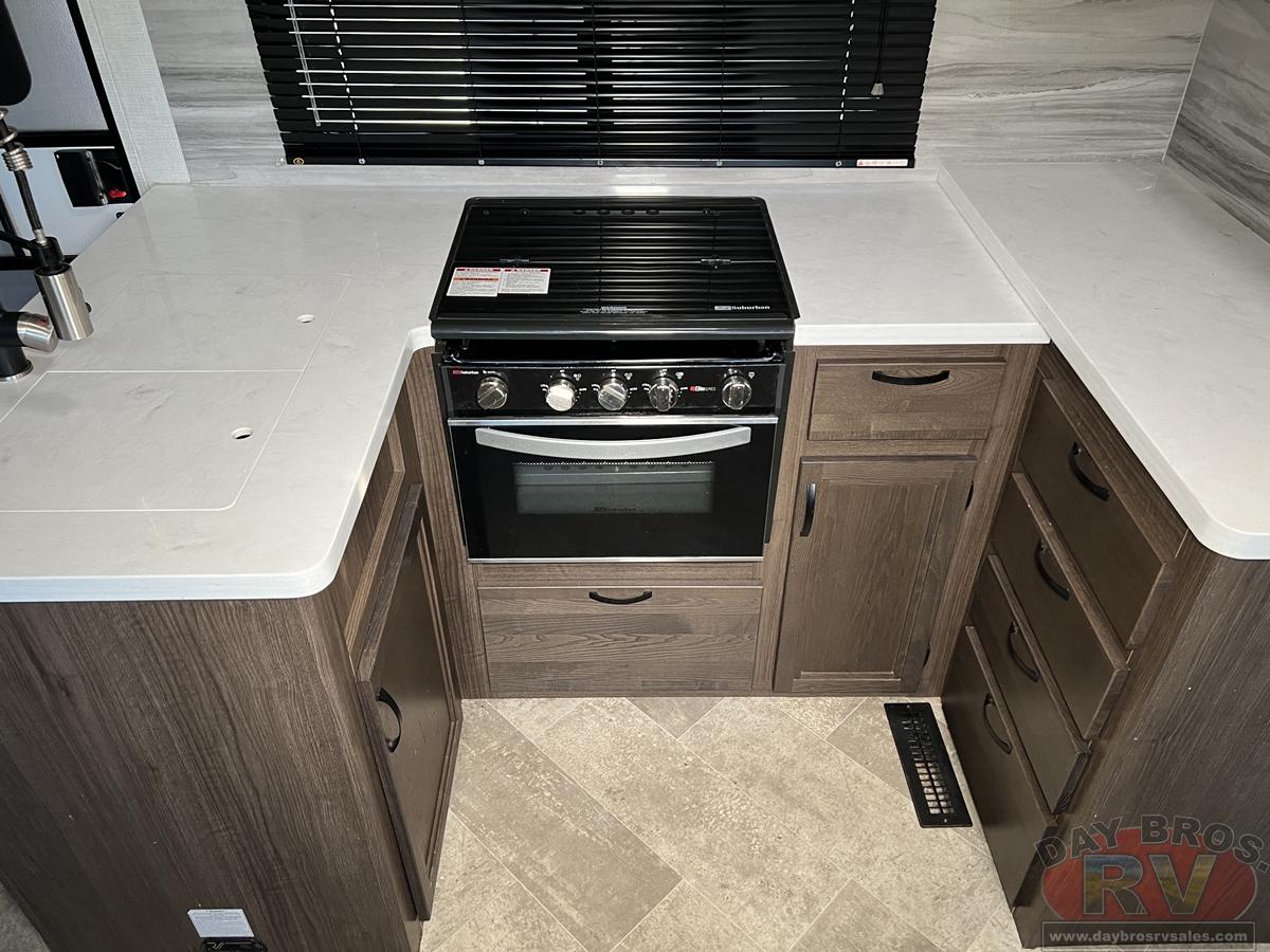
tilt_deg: -38.5
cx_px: 635
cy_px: 476
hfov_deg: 67.3
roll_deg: +1.9
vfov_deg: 53.1
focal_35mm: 26
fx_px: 954
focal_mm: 5.7
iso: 125
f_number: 1.5
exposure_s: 1/87
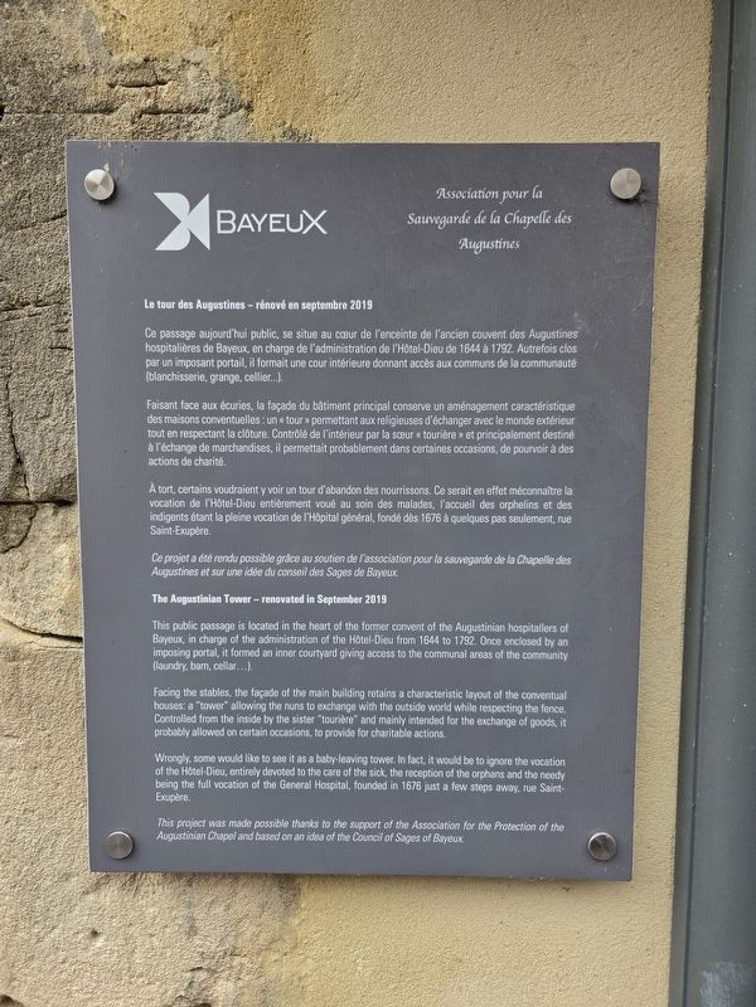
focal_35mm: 23
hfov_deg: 58.9
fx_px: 670
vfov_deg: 73.9
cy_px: 504
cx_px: 378
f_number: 1.8
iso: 80
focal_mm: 5.4
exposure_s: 1/854
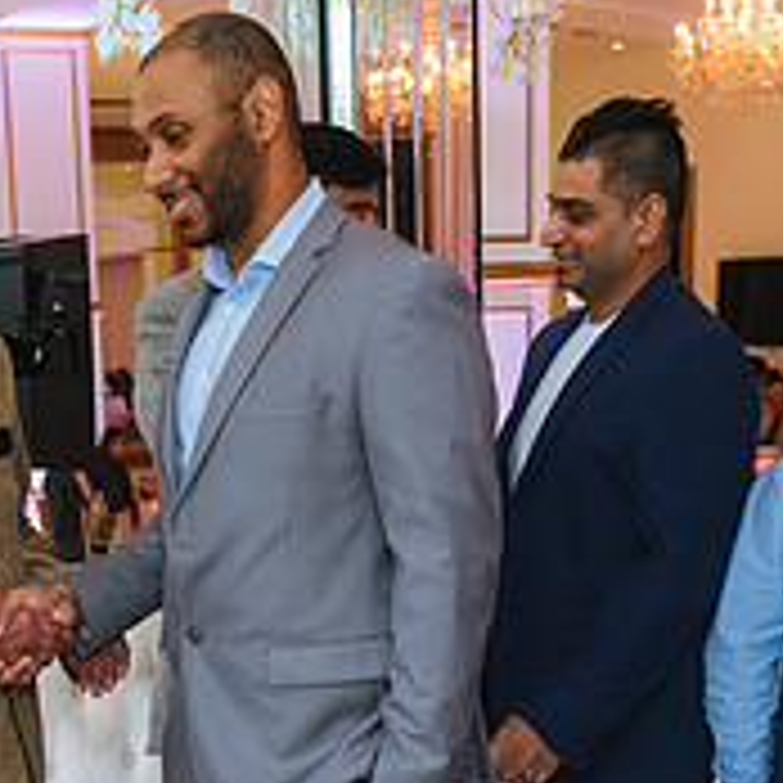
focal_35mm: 68
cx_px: 171
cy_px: 668
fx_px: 1740
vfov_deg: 24.8
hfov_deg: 25.0
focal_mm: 24
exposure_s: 1/200
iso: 1000
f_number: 2.8
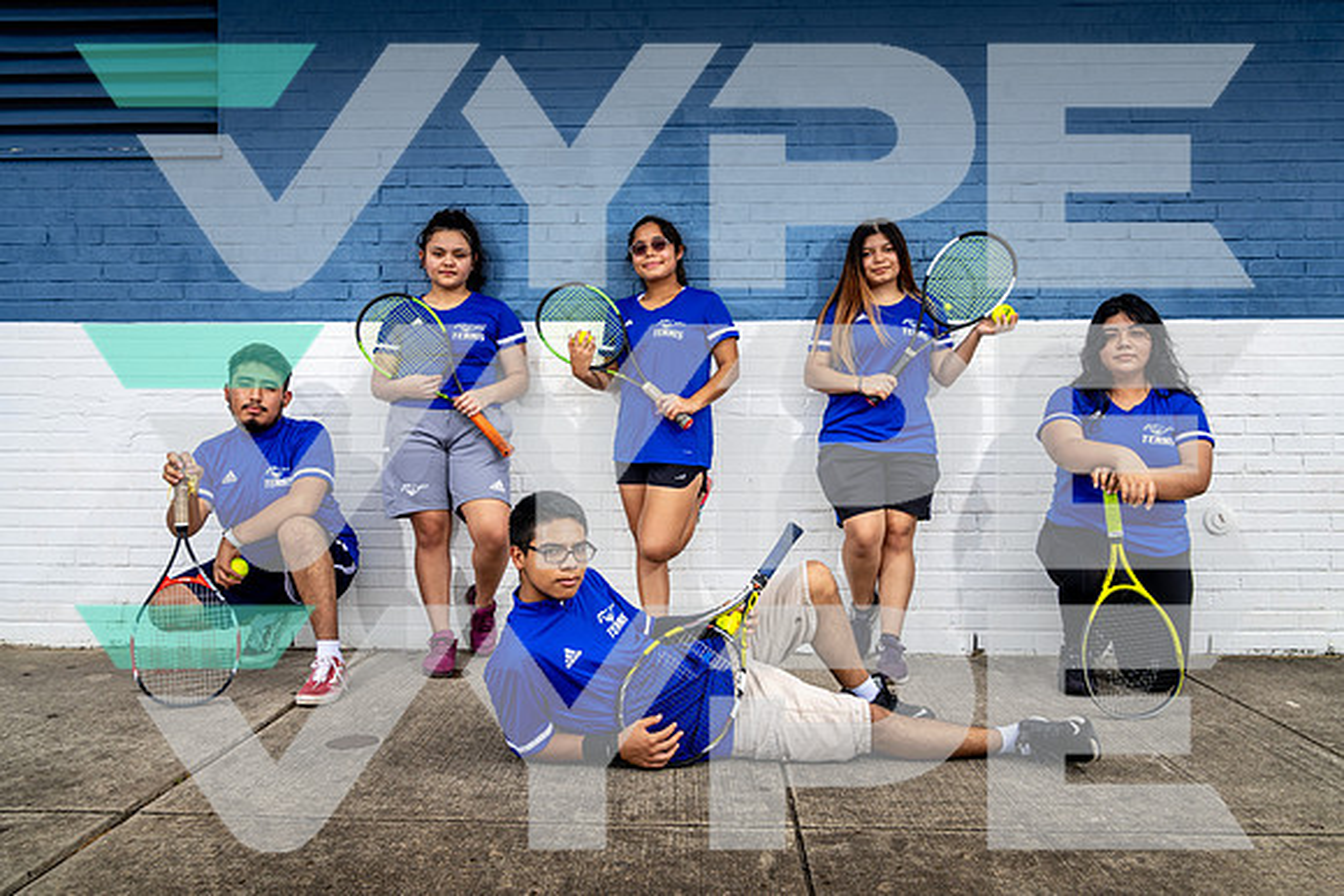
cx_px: 672
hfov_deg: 68.3
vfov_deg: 48.7
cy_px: 448
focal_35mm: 27
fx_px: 991
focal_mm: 26
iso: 100
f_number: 8
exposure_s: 1/125
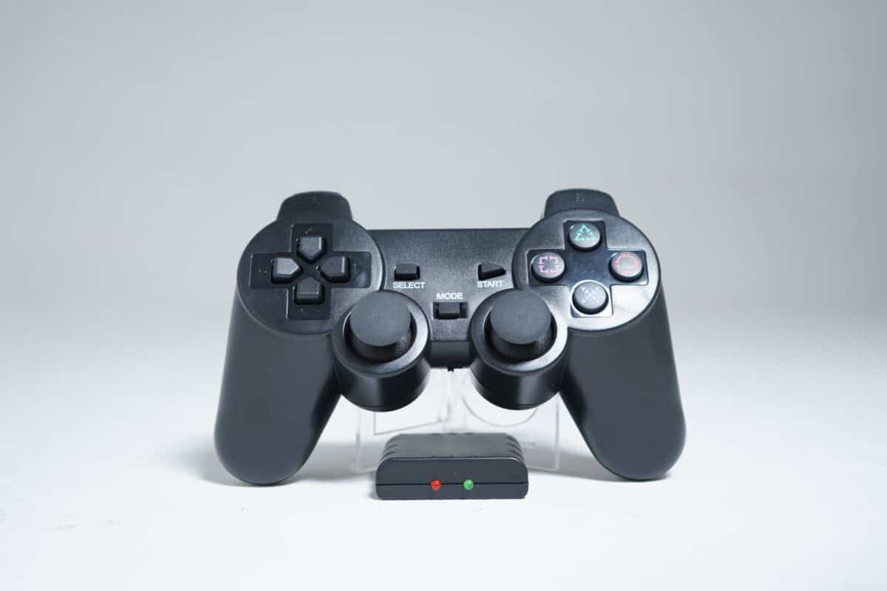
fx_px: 1133
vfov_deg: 29.2
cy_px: 296
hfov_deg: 42.7
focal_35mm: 46
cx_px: 444
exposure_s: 1/6
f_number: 4.5
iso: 250
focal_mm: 46
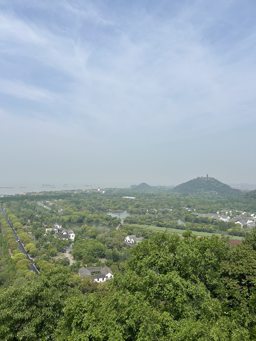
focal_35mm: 26
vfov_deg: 67.3
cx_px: 128
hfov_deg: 53.1
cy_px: 170
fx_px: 256
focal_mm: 5.7
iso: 50
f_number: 1.5
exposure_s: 1/6993
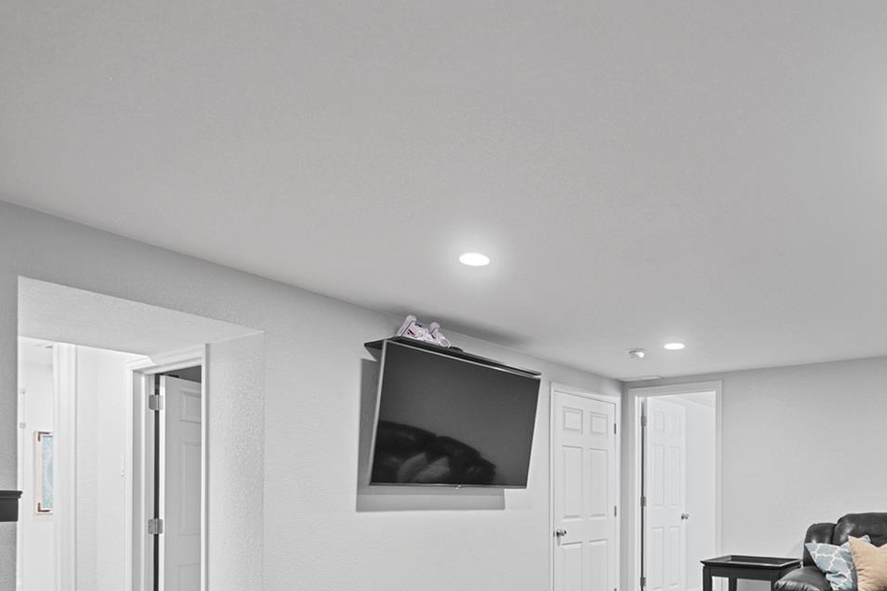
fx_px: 616
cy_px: 436
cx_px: 578
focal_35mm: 25
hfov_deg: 69.8
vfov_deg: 49.5
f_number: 3.5
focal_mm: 10
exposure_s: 1/1.67
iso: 200
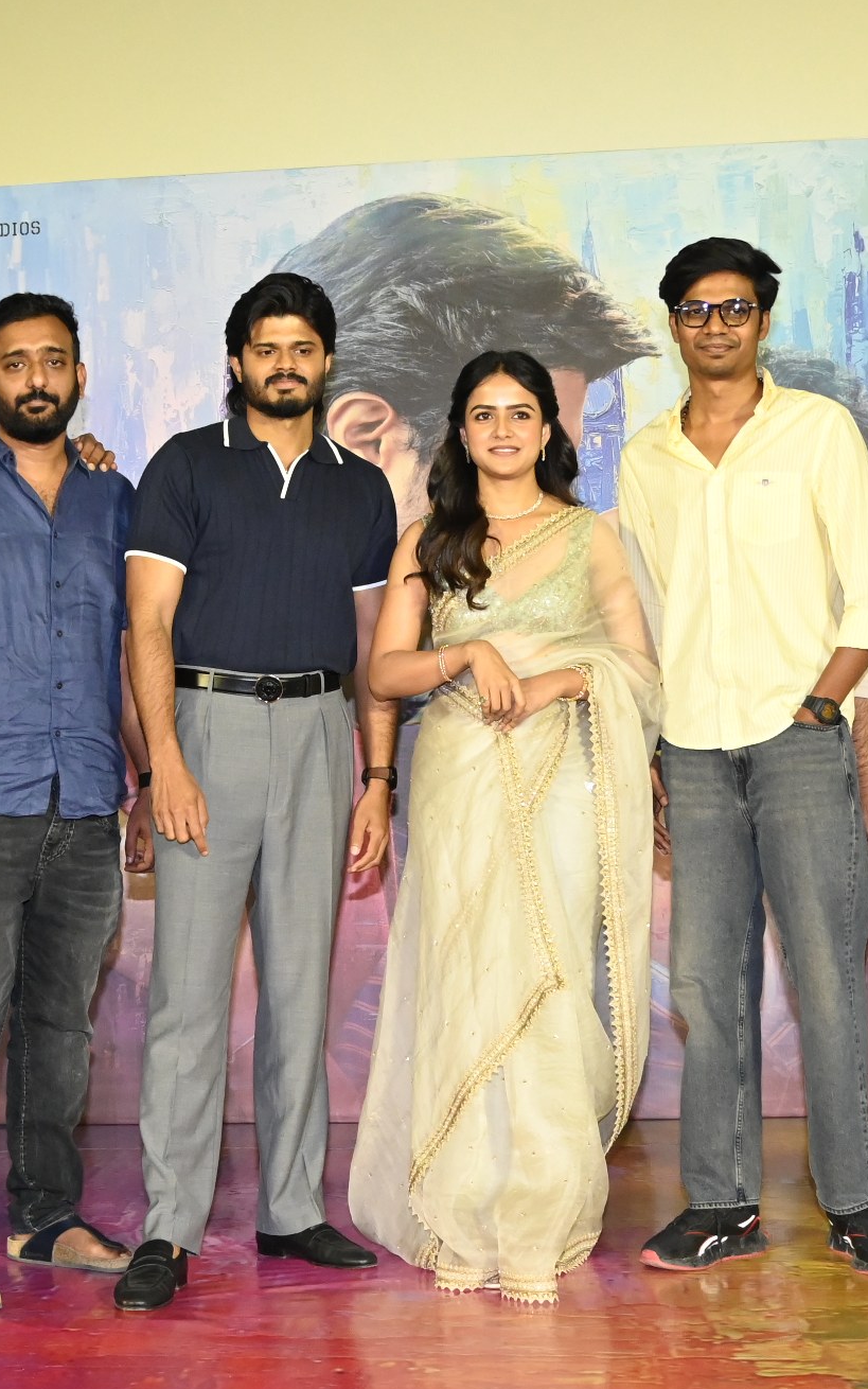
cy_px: 702
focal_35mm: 56
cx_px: 355
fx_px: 2119
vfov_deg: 36.3
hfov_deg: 23.1
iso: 3200
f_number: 5.6
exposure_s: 1/200
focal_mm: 24
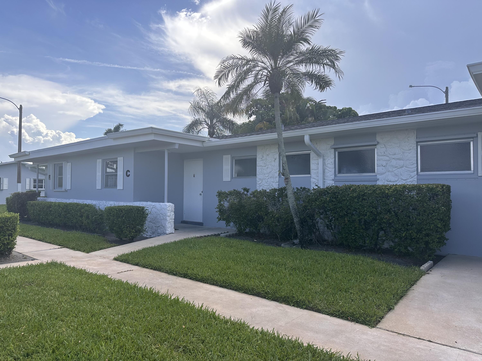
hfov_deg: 71.6
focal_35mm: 24
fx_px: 334
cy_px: 180
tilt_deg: +1.6
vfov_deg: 56.8
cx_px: 241
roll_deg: -0.8
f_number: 1.78
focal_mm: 6.86
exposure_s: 1/2155
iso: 80
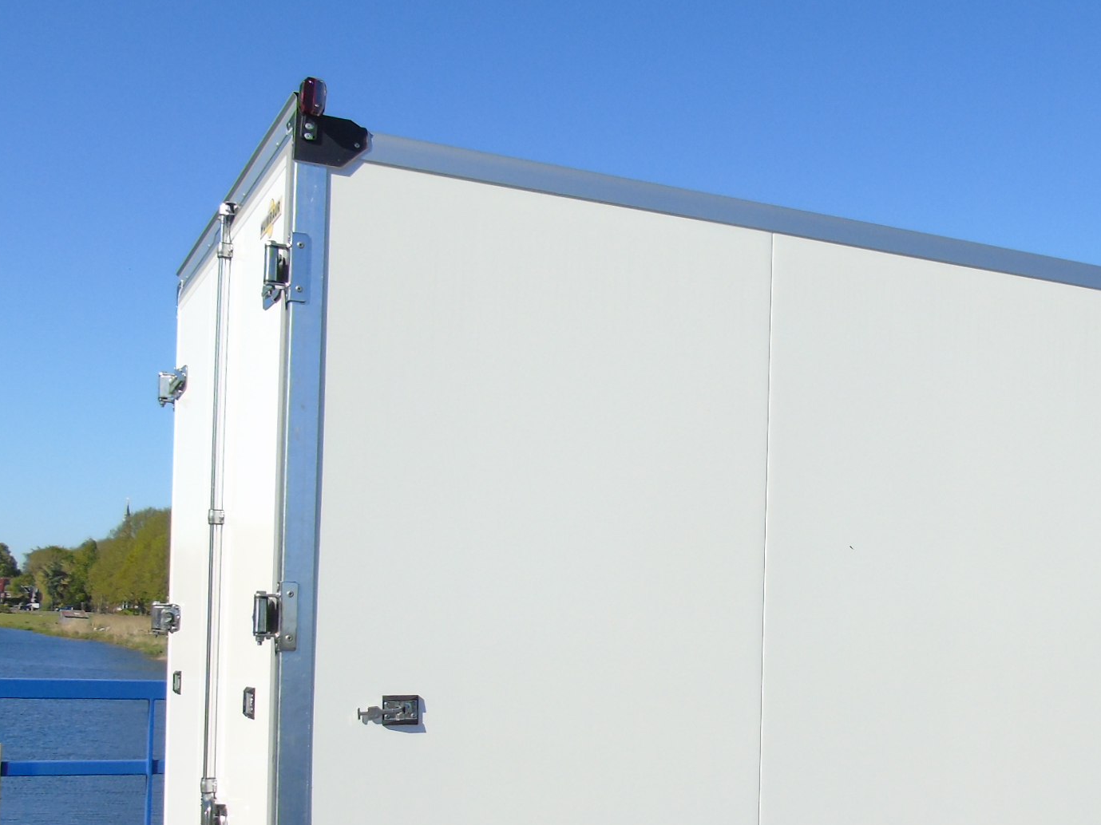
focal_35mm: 47
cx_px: 850
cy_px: 616
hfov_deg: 39.2
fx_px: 1495
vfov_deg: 30.4
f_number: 3.4
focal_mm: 4.4
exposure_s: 1/1000
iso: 80
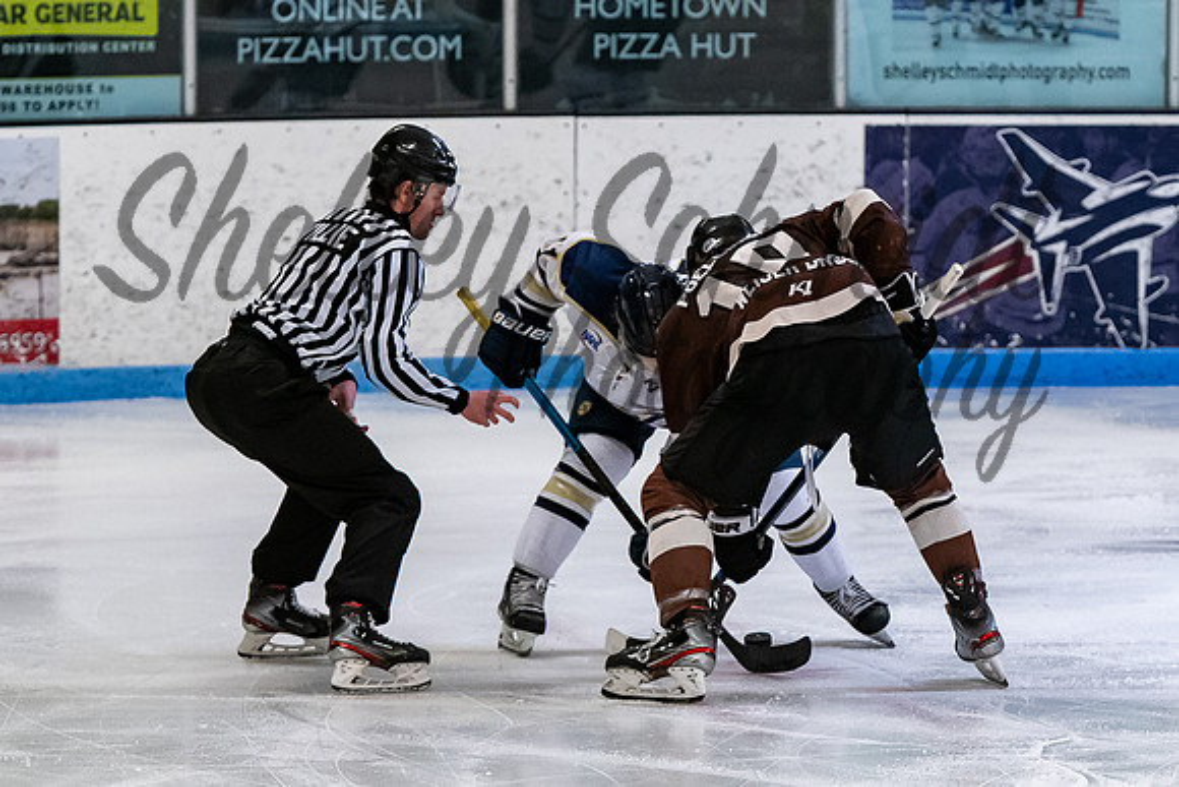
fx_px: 12298
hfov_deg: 5.5
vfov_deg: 3.7
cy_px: 315
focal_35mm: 375
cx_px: 664
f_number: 3.5
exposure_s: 1/800
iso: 2800
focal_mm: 160
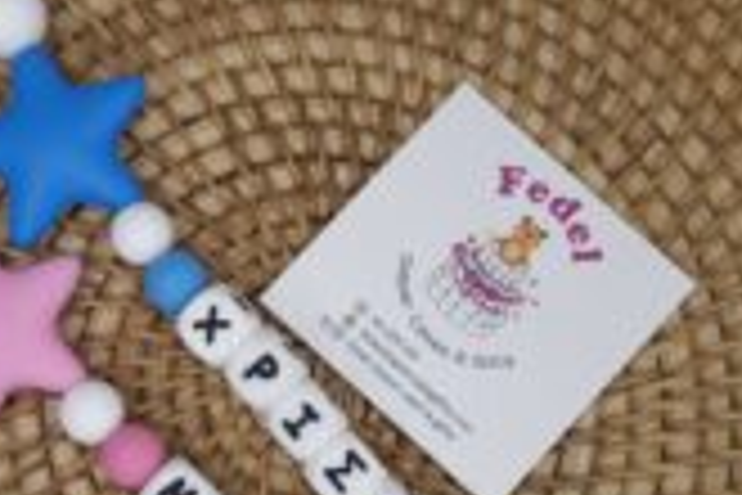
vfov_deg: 23.1
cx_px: 315
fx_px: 1195
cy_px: 382
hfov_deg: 34.4
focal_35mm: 58
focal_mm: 5.54
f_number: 1.8
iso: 50
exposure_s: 1/29.1
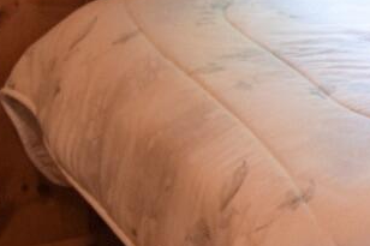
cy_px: -251
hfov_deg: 12.0
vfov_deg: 9.1
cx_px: 859
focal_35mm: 142
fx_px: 1459
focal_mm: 18
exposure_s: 1/40
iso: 1000
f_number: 4
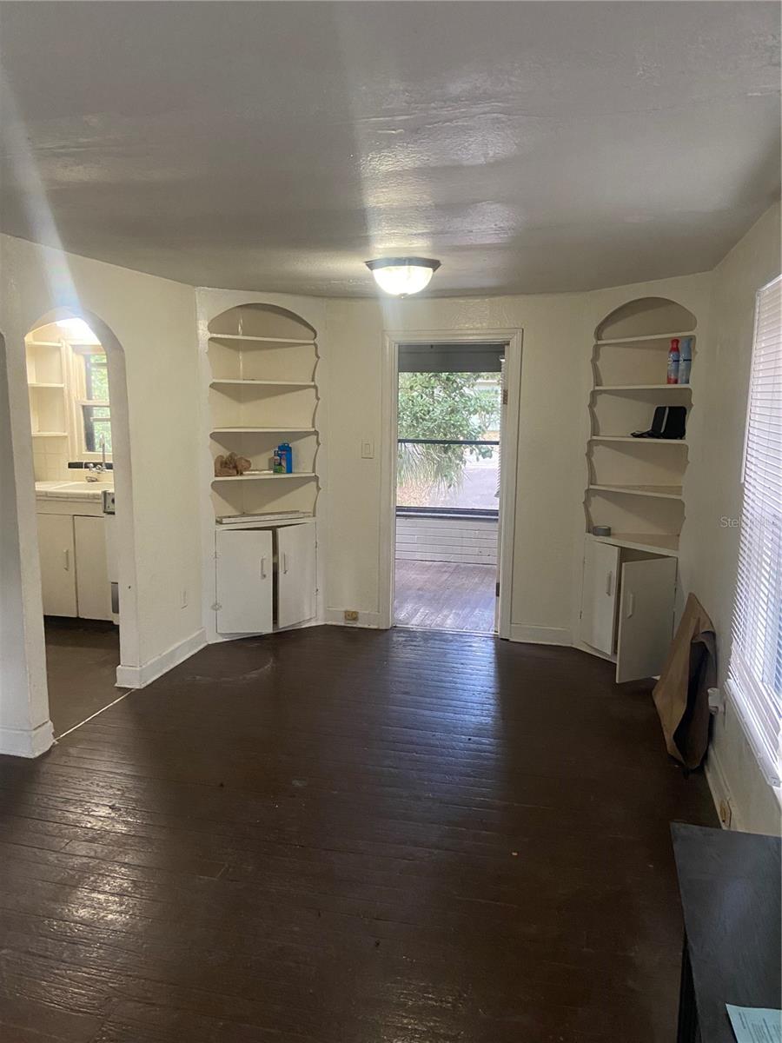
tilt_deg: -5.5
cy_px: 522
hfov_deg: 53.1
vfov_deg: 67.3
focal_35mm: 26
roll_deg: -1.0
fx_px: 783
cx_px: 391
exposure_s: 1/40
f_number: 1.8
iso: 500
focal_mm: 4.25
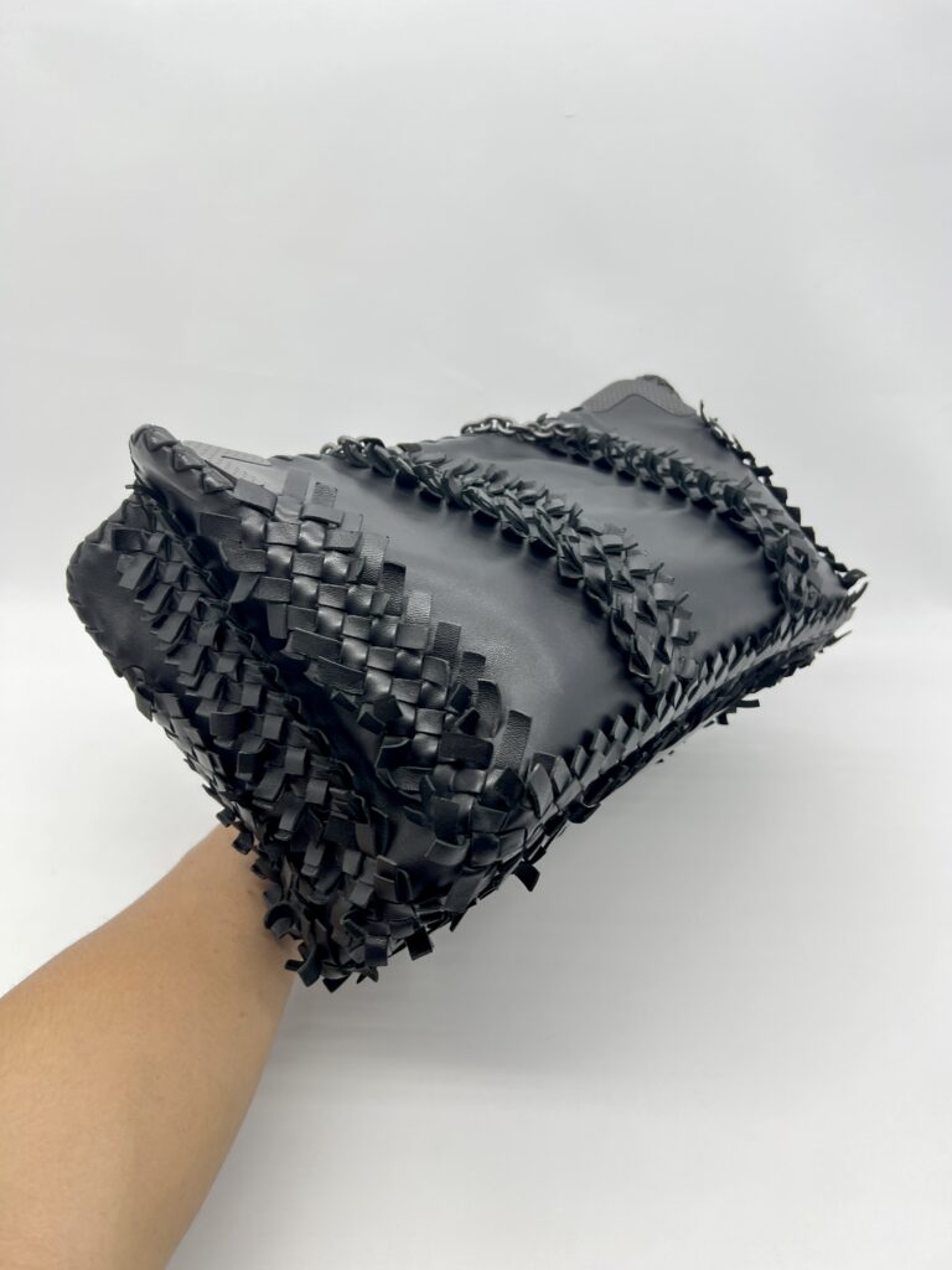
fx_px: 953
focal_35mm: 26
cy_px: 635
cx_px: 476
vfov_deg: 67.3
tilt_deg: -31.3
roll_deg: -0.5
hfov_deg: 53.1
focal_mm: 5.7
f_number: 1.5
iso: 40
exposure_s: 1/100
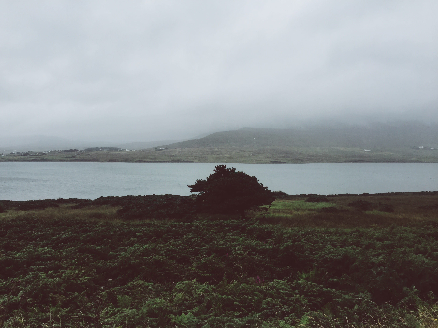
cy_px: 164
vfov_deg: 48.2
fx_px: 367
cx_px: 219
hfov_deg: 61.7
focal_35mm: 29
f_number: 2.2
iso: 32
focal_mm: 4.15
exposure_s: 1/920
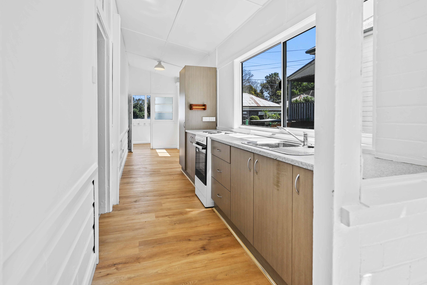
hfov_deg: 89.7
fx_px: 214
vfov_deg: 67.2
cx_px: 236
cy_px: 126
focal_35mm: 18
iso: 100
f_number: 4
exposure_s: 1/160
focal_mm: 16
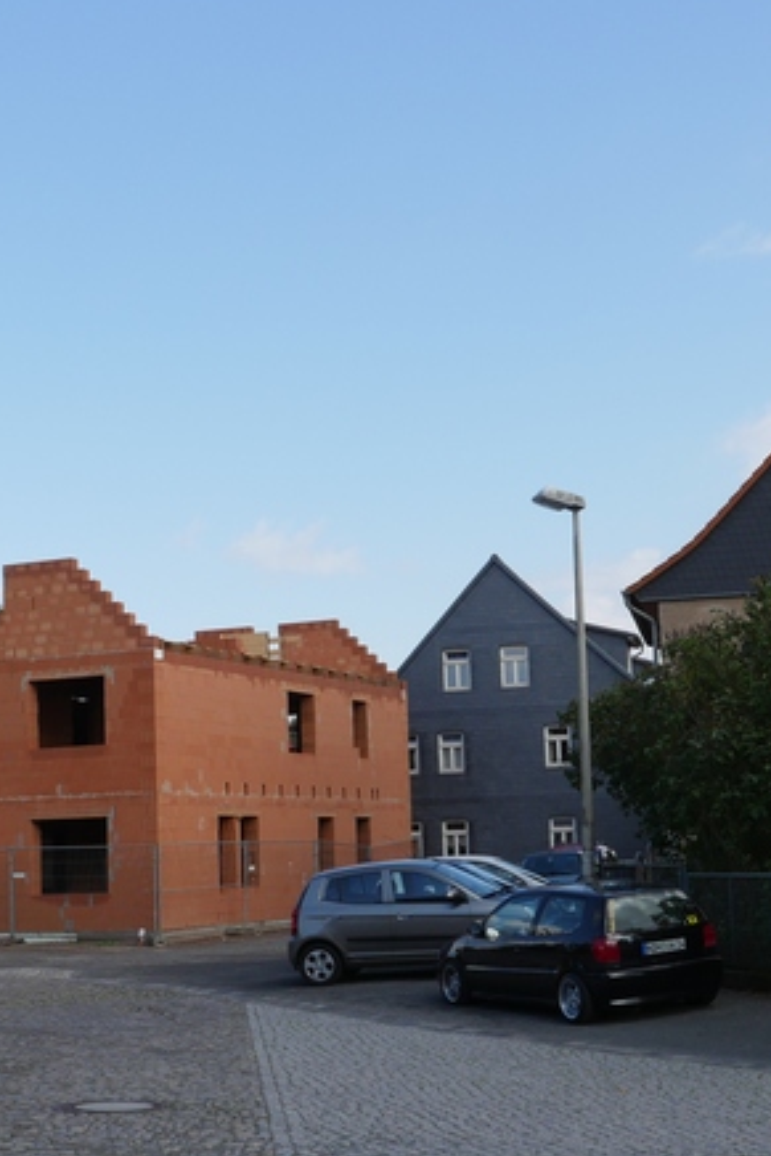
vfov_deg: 32.8
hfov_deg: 22.2
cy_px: 703
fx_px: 1958
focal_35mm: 61
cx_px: 297
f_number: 5.6
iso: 200
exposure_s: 1/500
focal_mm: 16
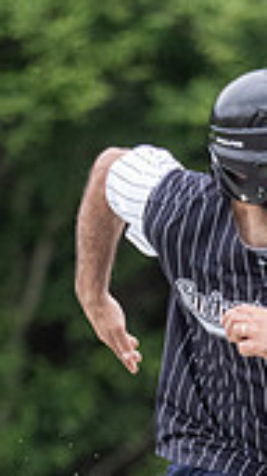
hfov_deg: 1.2
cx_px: 350
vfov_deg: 2.2
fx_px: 12592
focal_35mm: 999
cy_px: 547
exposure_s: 1/1600
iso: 800
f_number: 2.8
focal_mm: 135
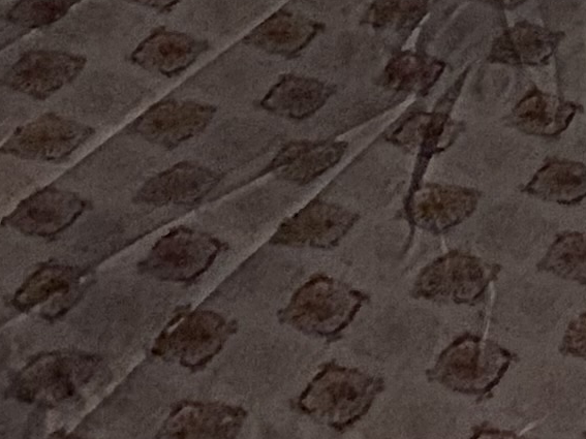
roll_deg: -1.6
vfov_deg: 6.9
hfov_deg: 9.5
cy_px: -1080
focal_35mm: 185
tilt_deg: -14.7
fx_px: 3131
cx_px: 1393
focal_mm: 4.25
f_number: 1.8
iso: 1600
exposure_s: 1/16
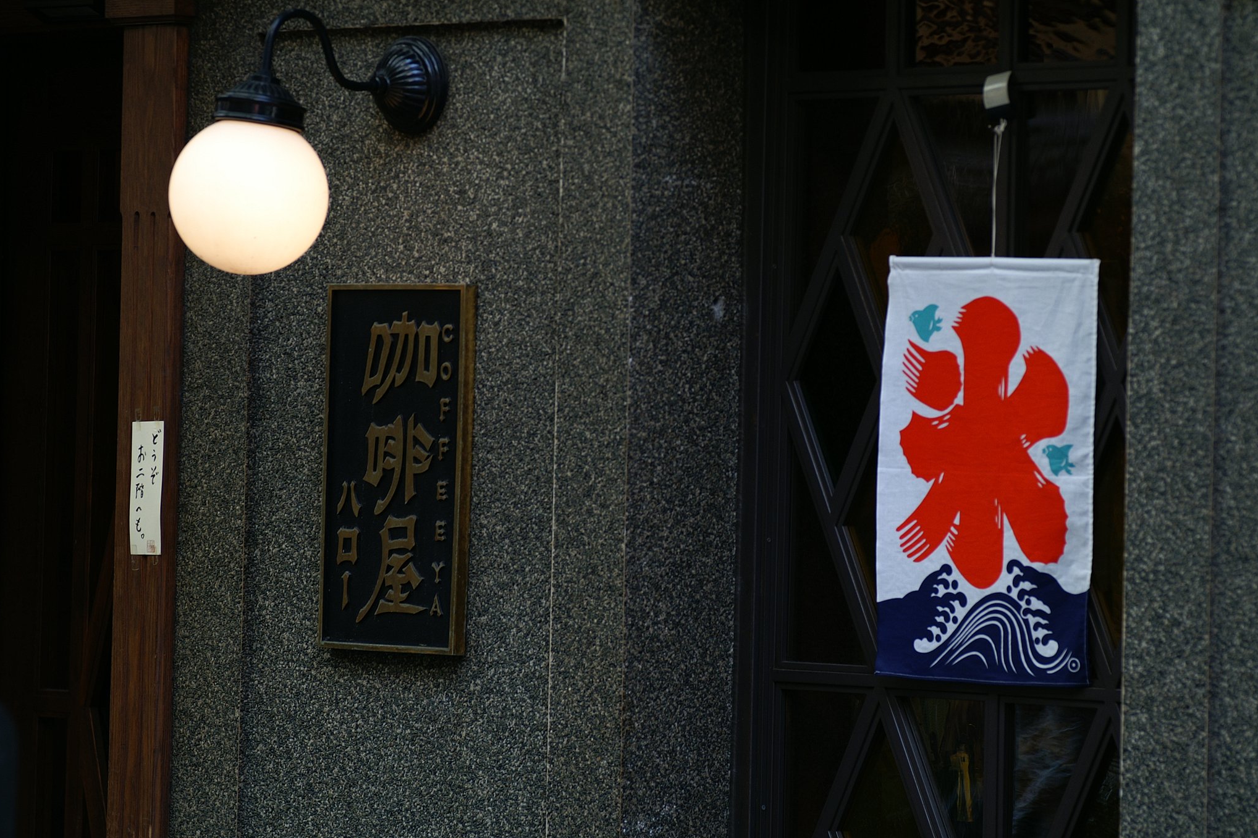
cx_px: 630
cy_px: 419
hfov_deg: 10.5
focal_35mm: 196
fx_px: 6848
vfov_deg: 7.0
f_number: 3.5
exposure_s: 1/125
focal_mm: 130
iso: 100
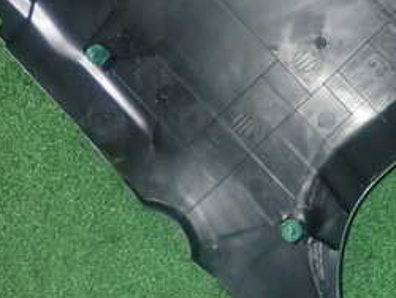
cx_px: 364
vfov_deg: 24.1
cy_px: 63
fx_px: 687
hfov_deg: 30.6
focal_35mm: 60
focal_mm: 4.5
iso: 800
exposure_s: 1/30
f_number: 5.6
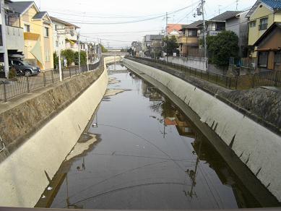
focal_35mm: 32
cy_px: 106
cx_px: 140
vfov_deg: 44.2
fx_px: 260
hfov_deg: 56.8
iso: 100
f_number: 5.5
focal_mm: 5.7
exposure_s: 1/160
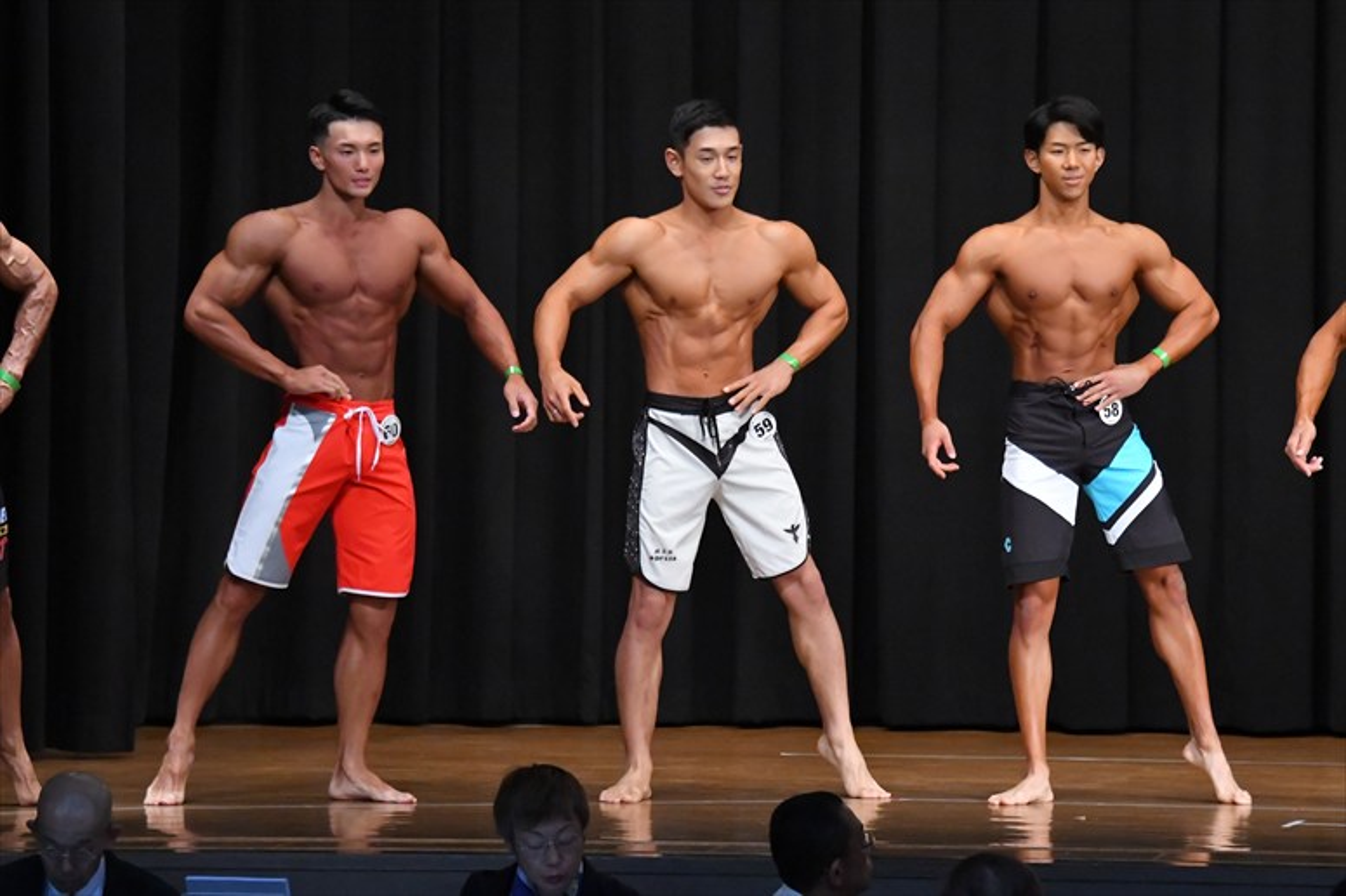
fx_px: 7549
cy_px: 448
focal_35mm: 202
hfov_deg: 10.2
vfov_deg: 6.8
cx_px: 673
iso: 8000
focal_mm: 135
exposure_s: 1/400
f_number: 5.6
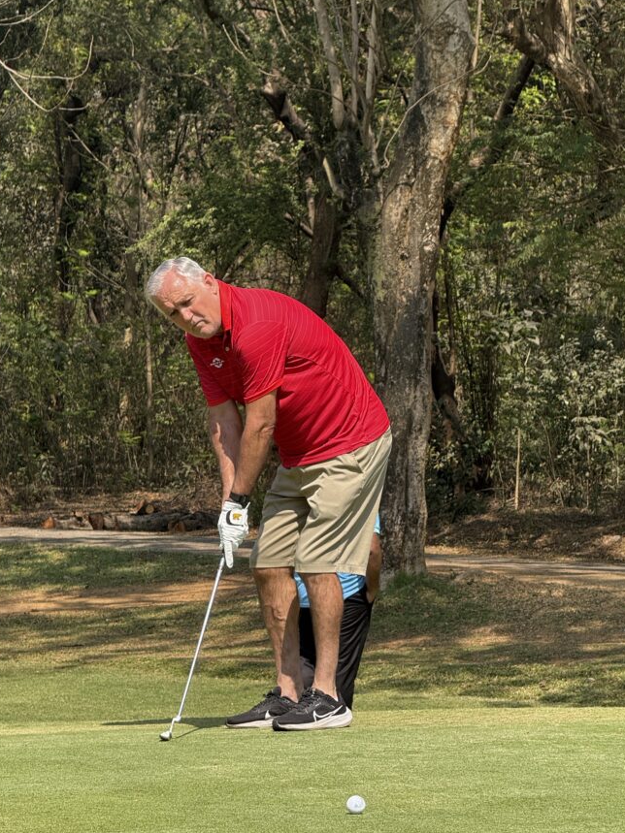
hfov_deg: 10.4
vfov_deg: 13.8
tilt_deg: -0.8
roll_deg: -1.0
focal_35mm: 143
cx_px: 280
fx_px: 3443
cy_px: 431
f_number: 2.8
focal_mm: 15.66
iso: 50
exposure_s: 1/586
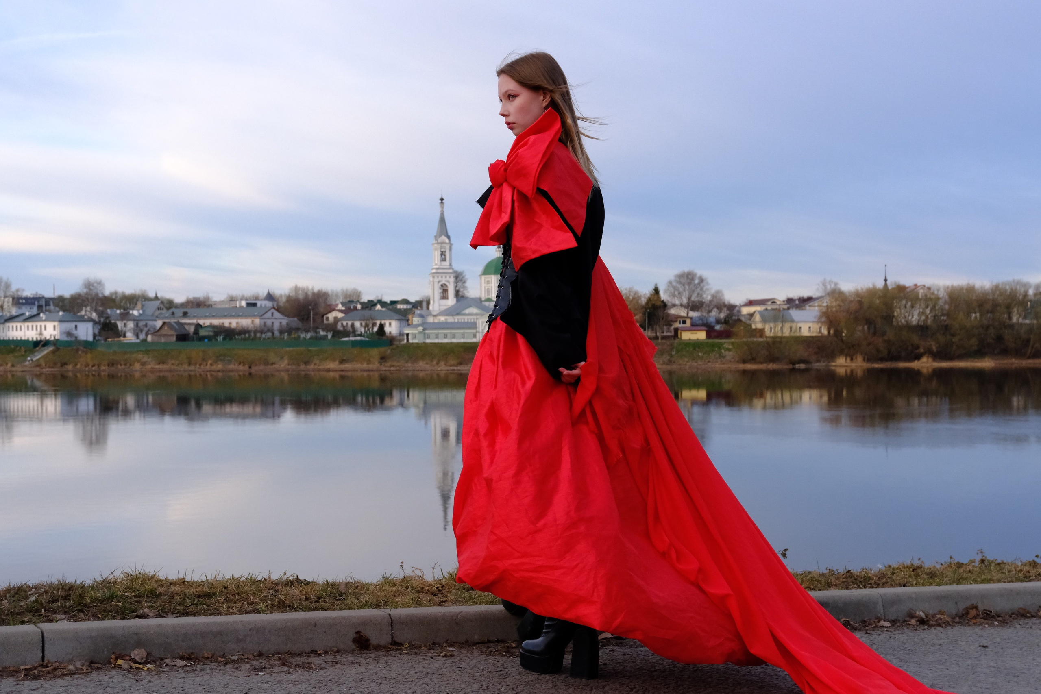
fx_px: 1330
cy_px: 347
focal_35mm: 46
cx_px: 520
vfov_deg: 29.2
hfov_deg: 42.7
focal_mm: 30.5
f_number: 6.4
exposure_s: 1/1400
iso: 2000
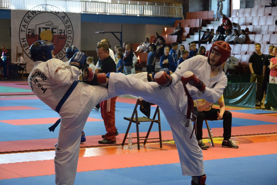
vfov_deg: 15.7
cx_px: 138
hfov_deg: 23.4
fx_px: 670
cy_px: 92
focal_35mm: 87
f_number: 5
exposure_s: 1/500
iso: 2800
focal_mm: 58
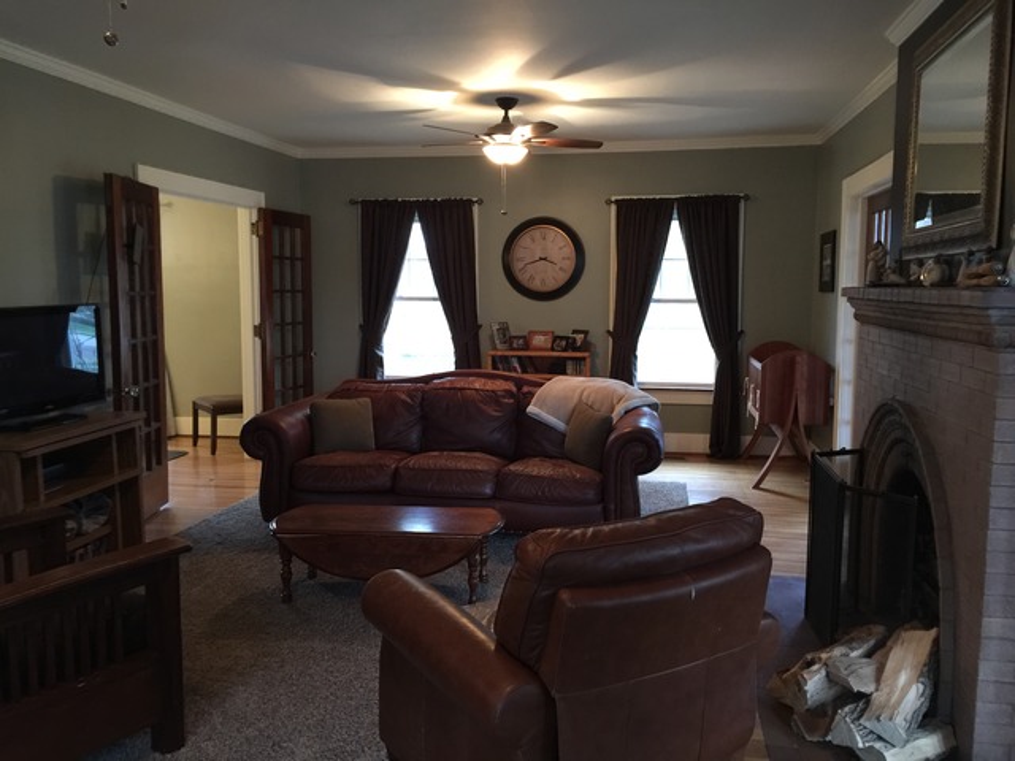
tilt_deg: -5.7
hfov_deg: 61.7
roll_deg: -0.2
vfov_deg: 48.2
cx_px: 508
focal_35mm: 29
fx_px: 850
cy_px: 380
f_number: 2.2
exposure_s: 1/8
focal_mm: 4.15
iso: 125
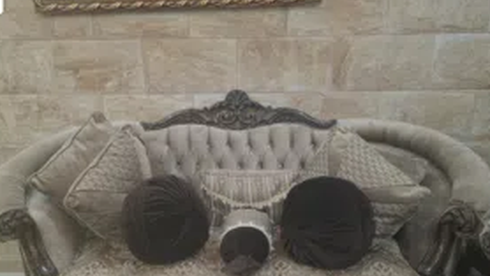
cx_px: 220
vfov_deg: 32.3
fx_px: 468
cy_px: 207
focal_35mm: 36
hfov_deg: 55.1
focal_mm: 5.54
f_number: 1.8
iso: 50
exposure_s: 1/50
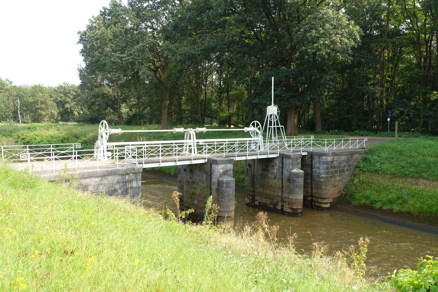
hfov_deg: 57.2
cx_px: 219
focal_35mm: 33
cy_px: 146
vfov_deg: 40.0
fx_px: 401
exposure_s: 1/80
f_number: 5.6
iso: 125
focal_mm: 12.06
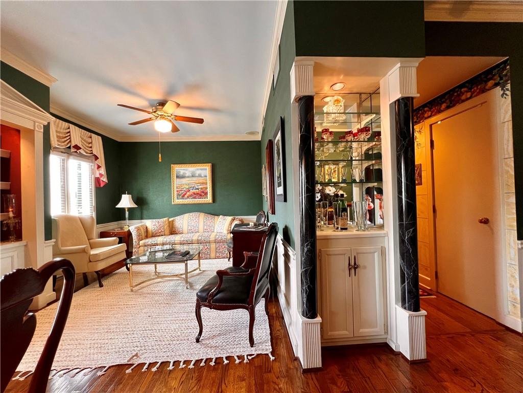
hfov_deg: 106.2
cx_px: 262
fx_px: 196
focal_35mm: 13
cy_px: 196
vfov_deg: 89.9
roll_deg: +1.6
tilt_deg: +0.2
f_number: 1.8
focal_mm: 1.57
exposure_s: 1/60
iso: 250
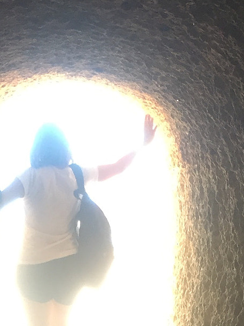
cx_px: 56
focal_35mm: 76
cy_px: 410
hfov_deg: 19.2
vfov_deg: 23.1
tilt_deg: -11.1
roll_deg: -2.4
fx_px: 716
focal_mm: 4.15
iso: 40
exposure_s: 1/33
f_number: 2.2
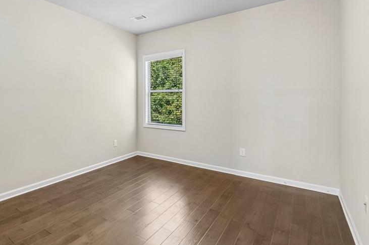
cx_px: 129
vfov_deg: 59.0
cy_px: 101
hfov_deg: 79.1
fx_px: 215
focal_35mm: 21
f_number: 8
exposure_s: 1/20
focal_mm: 15
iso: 400
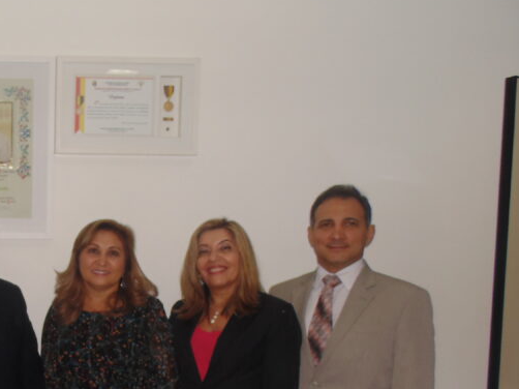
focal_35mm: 51
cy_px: 332
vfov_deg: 27.7
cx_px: -4
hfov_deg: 34.1
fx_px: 764
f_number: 3.1
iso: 80
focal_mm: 4.5
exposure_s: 1/30
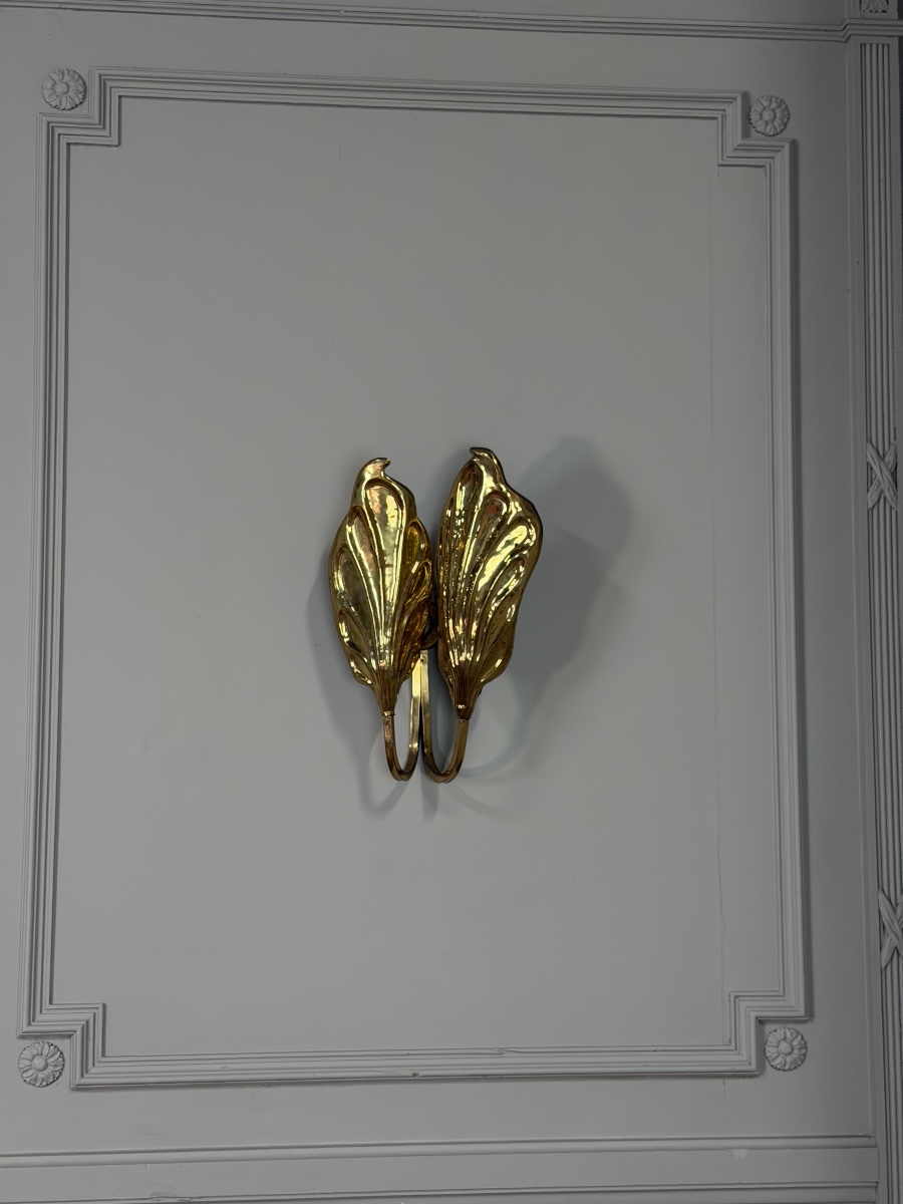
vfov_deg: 39.7
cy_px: 602
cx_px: 452
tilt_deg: +5.1
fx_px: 1670
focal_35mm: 48
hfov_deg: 30.3
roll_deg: -0.1
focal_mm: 6.76
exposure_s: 1/50
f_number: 1.78
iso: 125
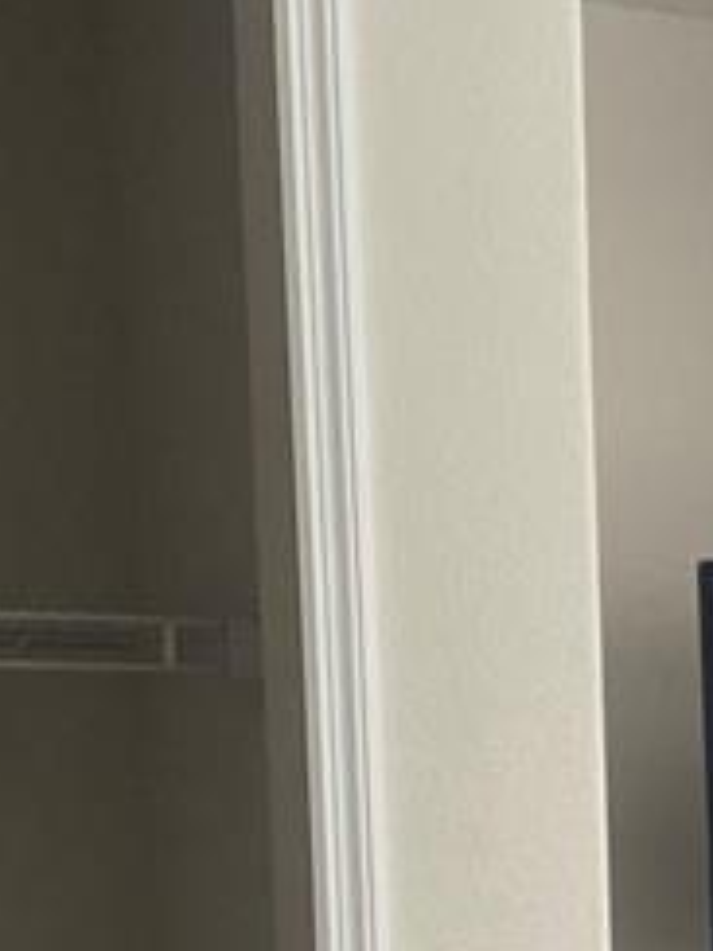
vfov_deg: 14.6
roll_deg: +0.9
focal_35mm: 128
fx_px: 3515
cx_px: 1068
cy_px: 1302
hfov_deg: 11.1
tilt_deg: -6.9
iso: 125
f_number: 1.8
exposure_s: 1/120
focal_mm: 4.25
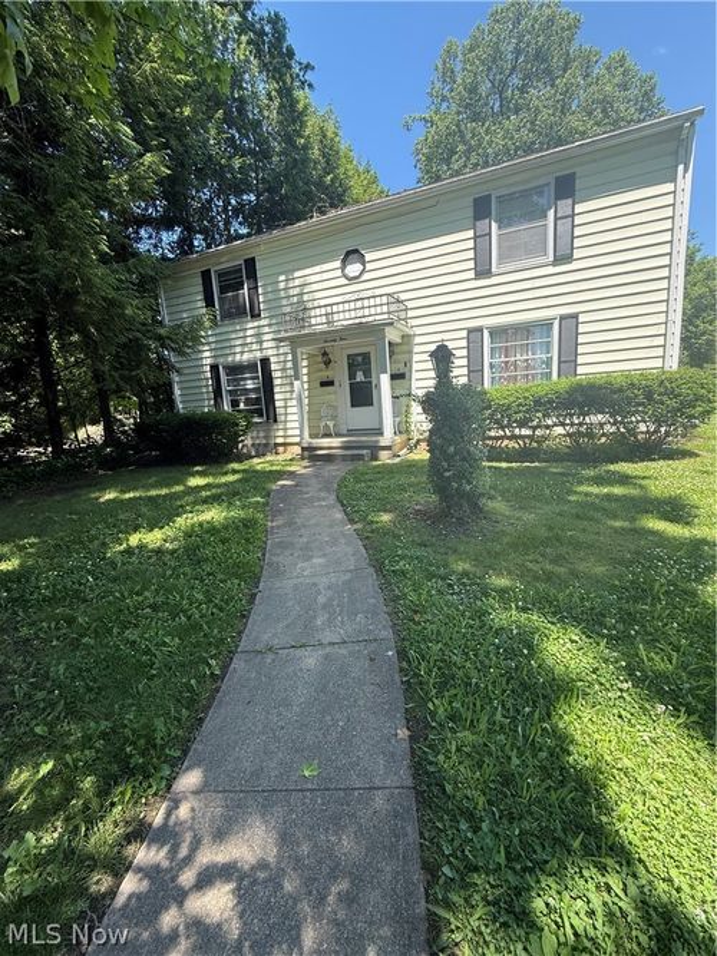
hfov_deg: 85.7
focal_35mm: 14
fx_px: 387
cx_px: 358
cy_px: 478
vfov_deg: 102.1
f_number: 2.2
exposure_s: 1/472
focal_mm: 2.22
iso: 64
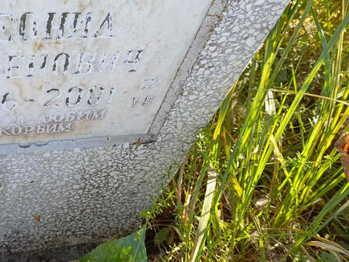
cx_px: 60
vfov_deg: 31.4
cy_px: 106
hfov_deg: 39.3
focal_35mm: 46
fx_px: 464
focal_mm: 4.76
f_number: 1.69
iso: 112
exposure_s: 1/132
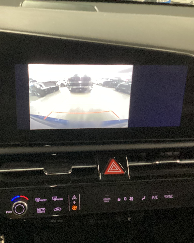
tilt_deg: -26.2
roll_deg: -4.4
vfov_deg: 44.8
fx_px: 294
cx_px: 78
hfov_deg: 36.4
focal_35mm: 41
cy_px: 122
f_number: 2.4
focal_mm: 3.3
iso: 400
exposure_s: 1/25
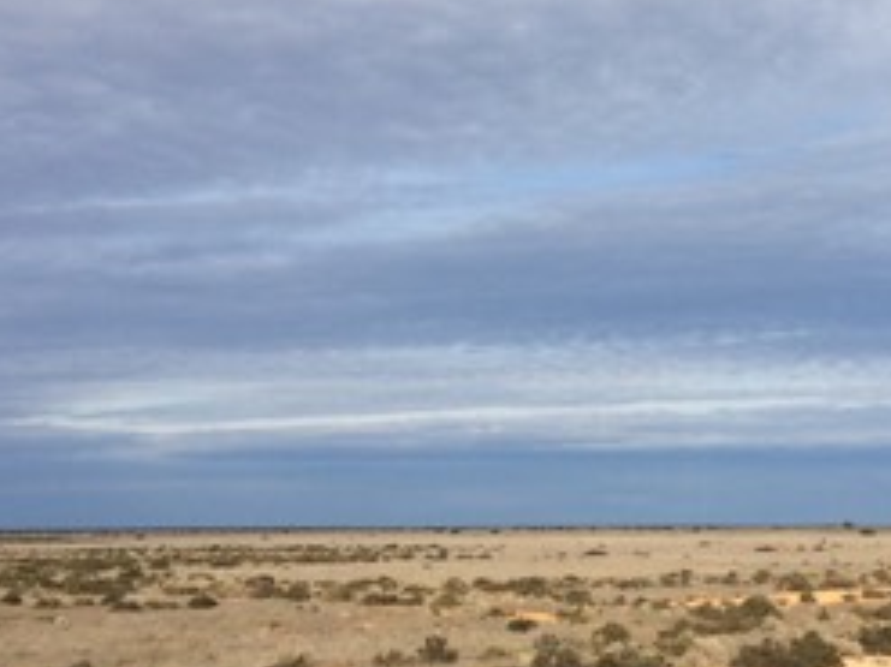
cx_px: 635
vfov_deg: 23.7
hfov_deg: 31.3
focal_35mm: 61
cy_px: 155
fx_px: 1569
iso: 32
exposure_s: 1/2564
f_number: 2.2
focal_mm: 4.15
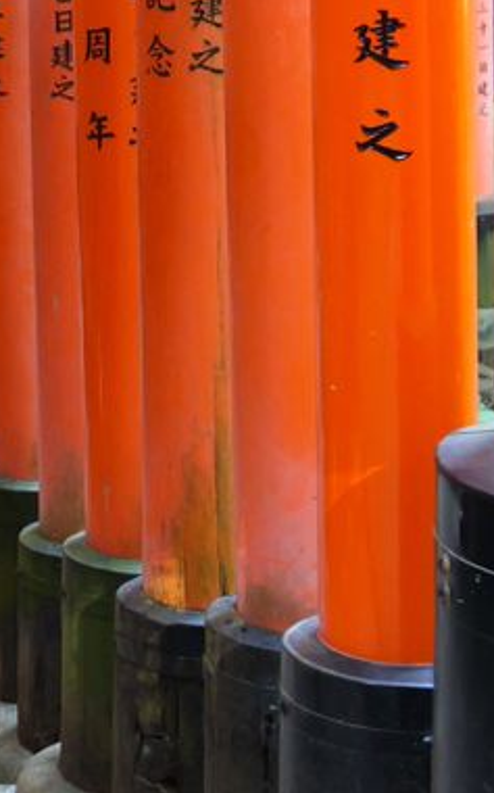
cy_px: 166
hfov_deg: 10.7
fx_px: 2459
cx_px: -400
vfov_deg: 18.1
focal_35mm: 114
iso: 1000
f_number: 2.3
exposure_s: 1/60
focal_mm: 15.6
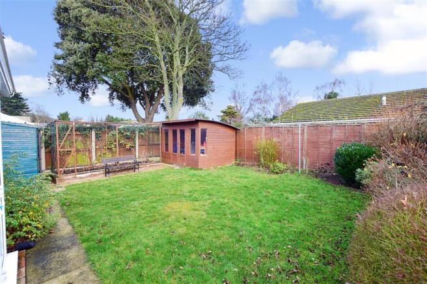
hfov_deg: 100.4
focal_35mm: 15
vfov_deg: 77.3
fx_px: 178
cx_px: 214
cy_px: 142
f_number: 9
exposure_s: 1/60
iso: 400
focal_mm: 10
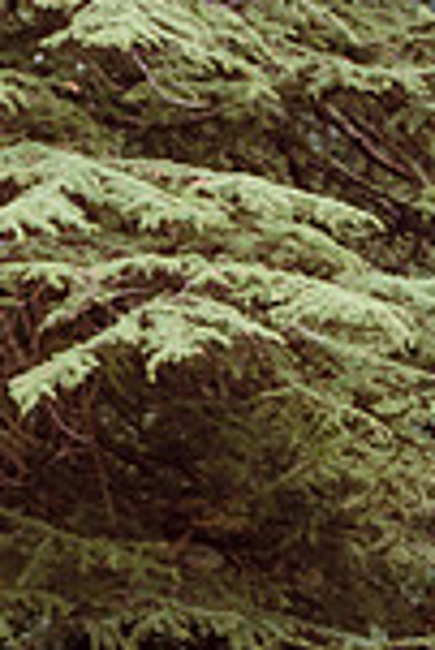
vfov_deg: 9.7
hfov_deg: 6.6
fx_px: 3761
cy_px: 848
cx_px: 95
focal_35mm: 208
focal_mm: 70
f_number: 5.6
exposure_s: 1/320
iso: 320
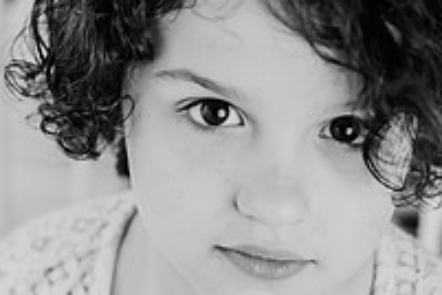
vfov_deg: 9.5
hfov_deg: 14.2
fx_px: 1768
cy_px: 129
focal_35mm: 144
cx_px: 139
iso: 100
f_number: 2.5
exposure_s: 1/160
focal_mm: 50
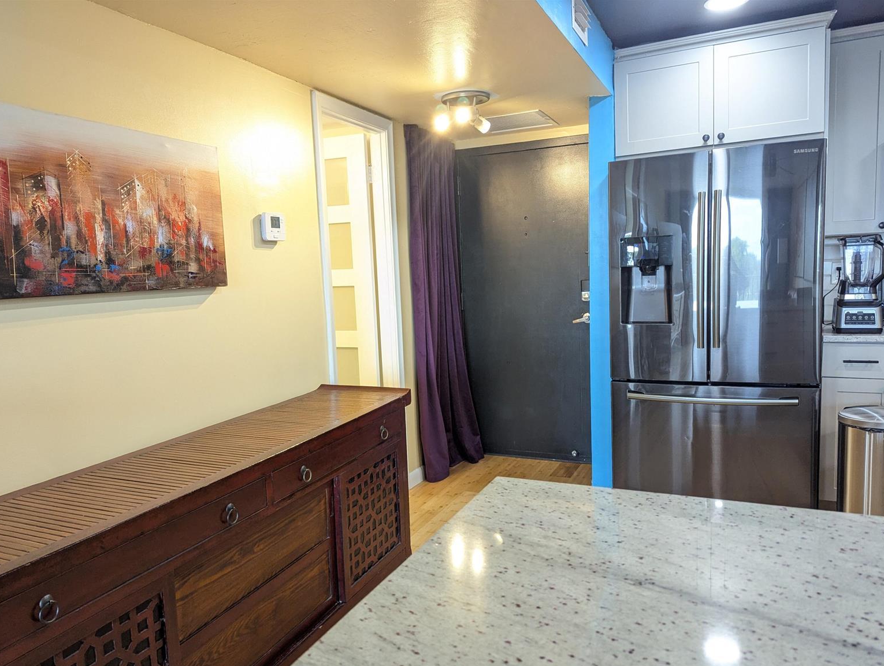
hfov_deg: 69.3
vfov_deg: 55.0
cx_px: 436
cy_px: 346
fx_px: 639
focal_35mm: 25
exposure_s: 1/120
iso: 512
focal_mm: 6.81
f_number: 1.85
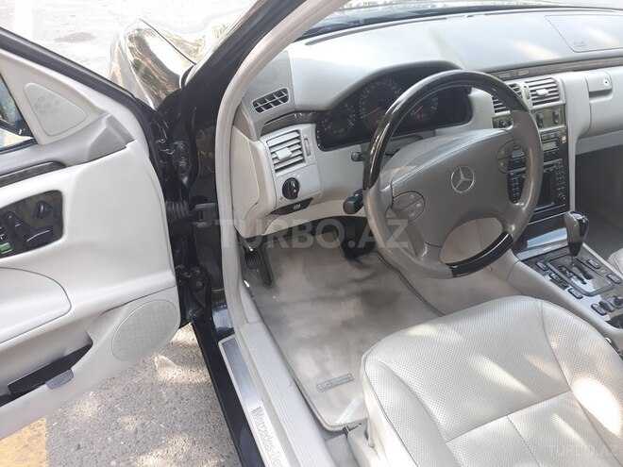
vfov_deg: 51.4
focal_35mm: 27
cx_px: 312
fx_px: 486
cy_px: 234
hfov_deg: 65.3
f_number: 1.7
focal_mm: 3.71
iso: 50
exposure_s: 1/50
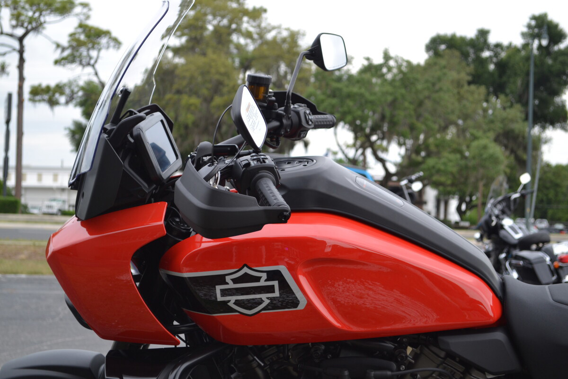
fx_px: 1065
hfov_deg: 29.9
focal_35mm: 68
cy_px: 190
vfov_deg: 20.2
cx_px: 284
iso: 160
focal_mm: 45
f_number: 5.6
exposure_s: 1/125
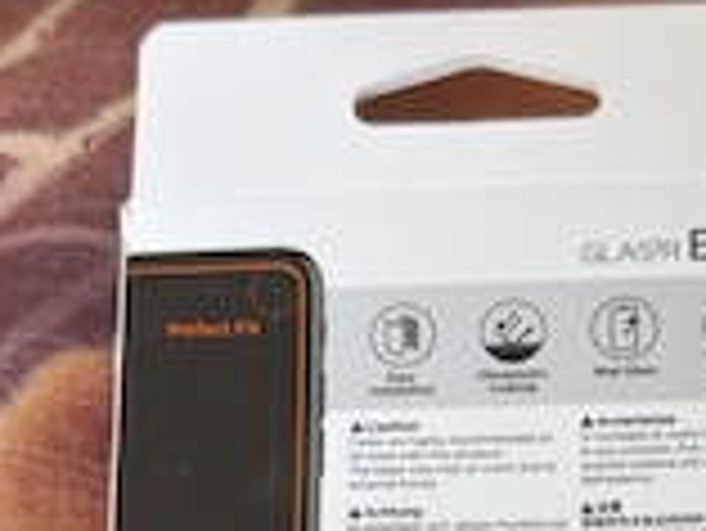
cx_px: 477
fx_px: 1817
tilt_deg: -60.9
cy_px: 801
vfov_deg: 15.3
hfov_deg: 21.9
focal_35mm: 89
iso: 50
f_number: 1.78
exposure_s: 1/121
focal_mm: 6.76
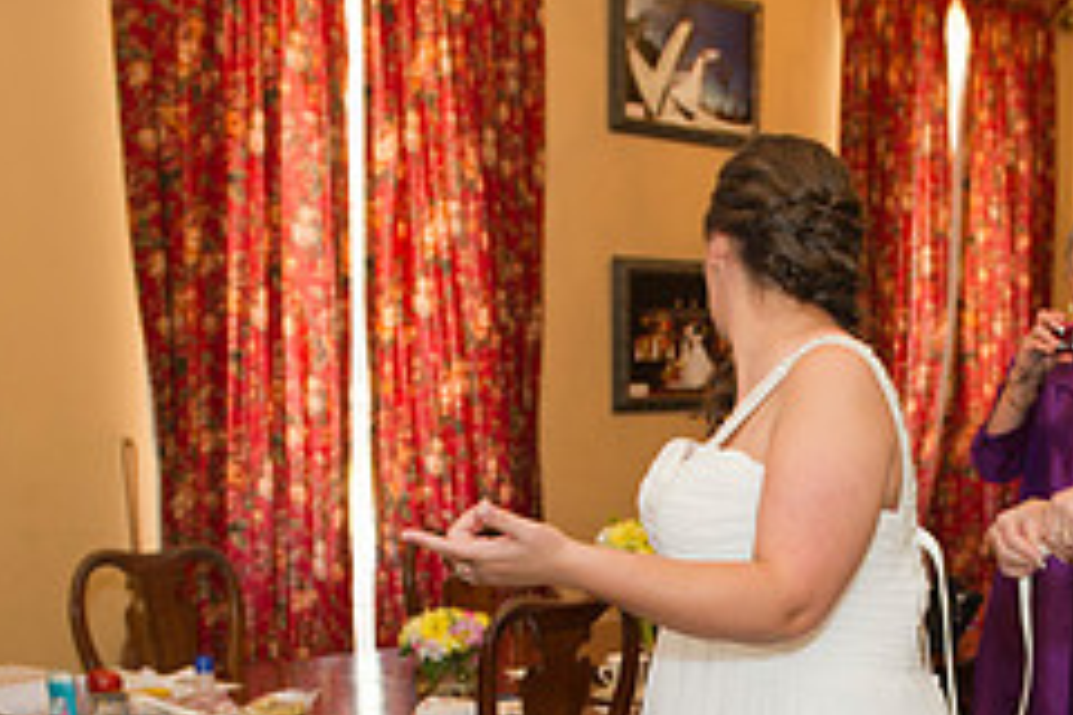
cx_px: 849
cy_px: 737
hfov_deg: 33.5
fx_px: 1729
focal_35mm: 58
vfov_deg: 22.4
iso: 800
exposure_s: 1/80
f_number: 4
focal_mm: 24
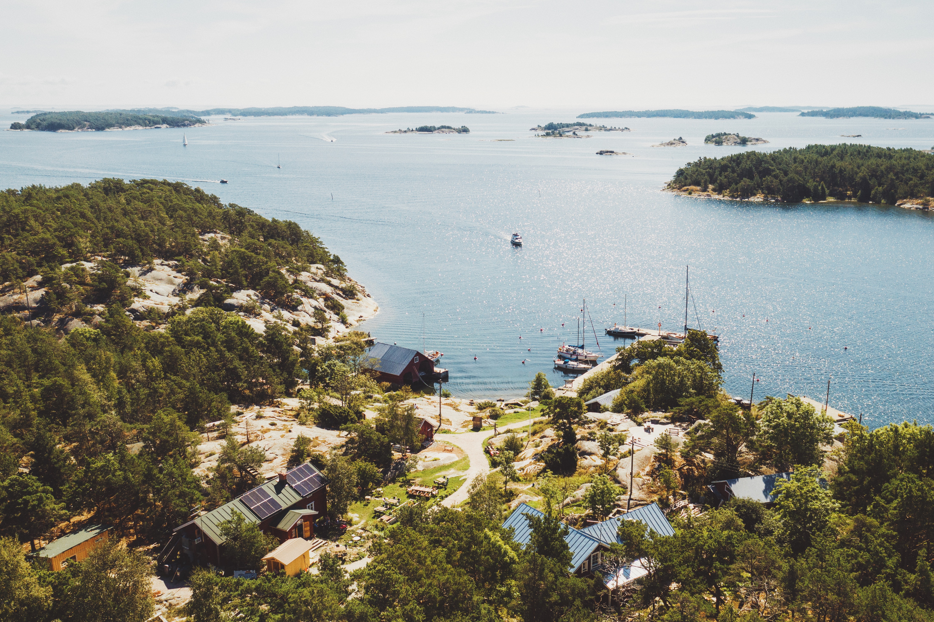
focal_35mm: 34
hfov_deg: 55.8
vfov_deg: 38.7
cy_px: 364
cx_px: 501
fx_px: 882
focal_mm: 10.26
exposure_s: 1/240
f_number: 4.5
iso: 100
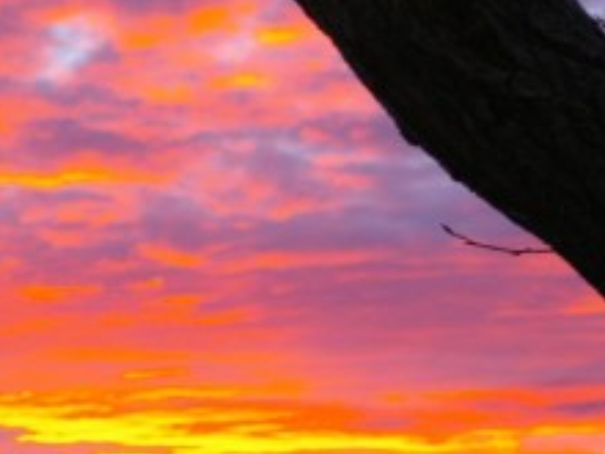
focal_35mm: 141
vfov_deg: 10.5
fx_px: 2466
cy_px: 78
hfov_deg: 14.0
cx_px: 195
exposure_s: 1/45
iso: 800
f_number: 6.7
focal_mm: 43
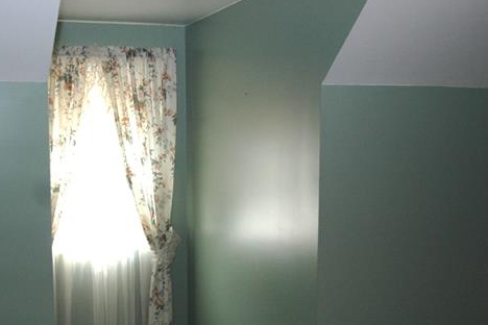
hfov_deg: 33.7
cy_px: 268
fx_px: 800
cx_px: 176
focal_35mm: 59
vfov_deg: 22.6
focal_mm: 18
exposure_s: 1/60
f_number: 4
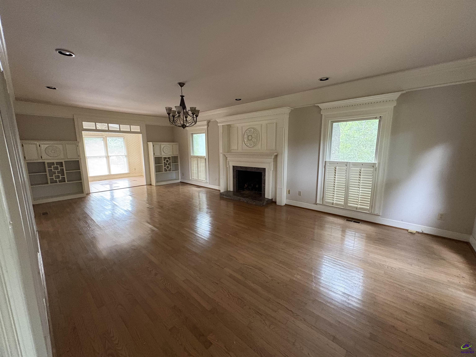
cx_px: 238
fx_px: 193
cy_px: 178
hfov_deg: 102.1
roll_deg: +0.9
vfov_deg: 85.7
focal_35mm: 14
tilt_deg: -8.7
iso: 640
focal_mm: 2.22
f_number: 2.2
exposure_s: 1/60
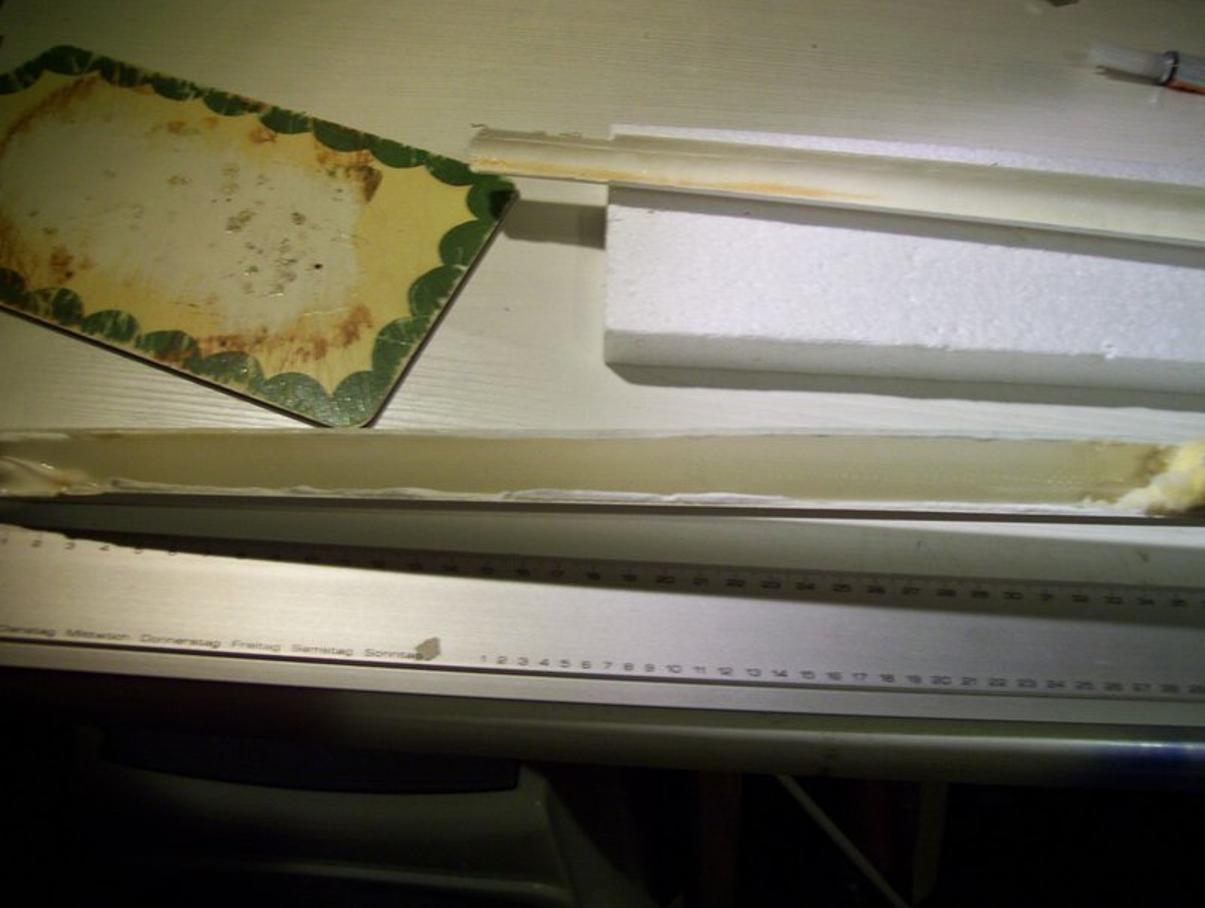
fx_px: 1255
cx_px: 602
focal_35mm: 36
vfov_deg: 39.8
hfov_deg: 51.3
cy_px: 454
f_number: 2.7
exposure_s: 1/30
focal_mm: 6
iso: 160
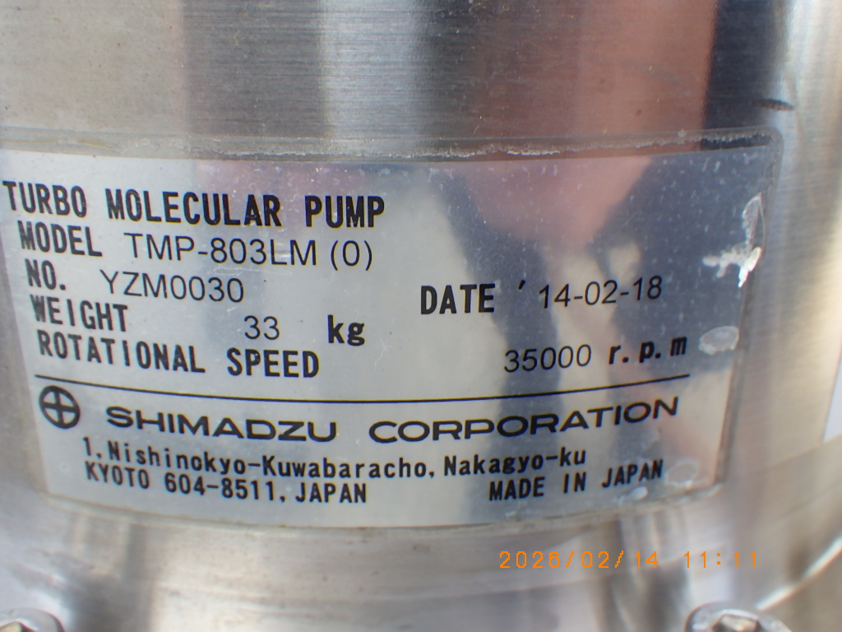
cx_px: 421
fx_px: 827
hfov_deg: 54.0
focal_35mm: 34
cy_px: 316
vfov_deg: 41.8
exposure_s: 1/125
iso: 125
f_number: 3.8
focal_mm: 6.1
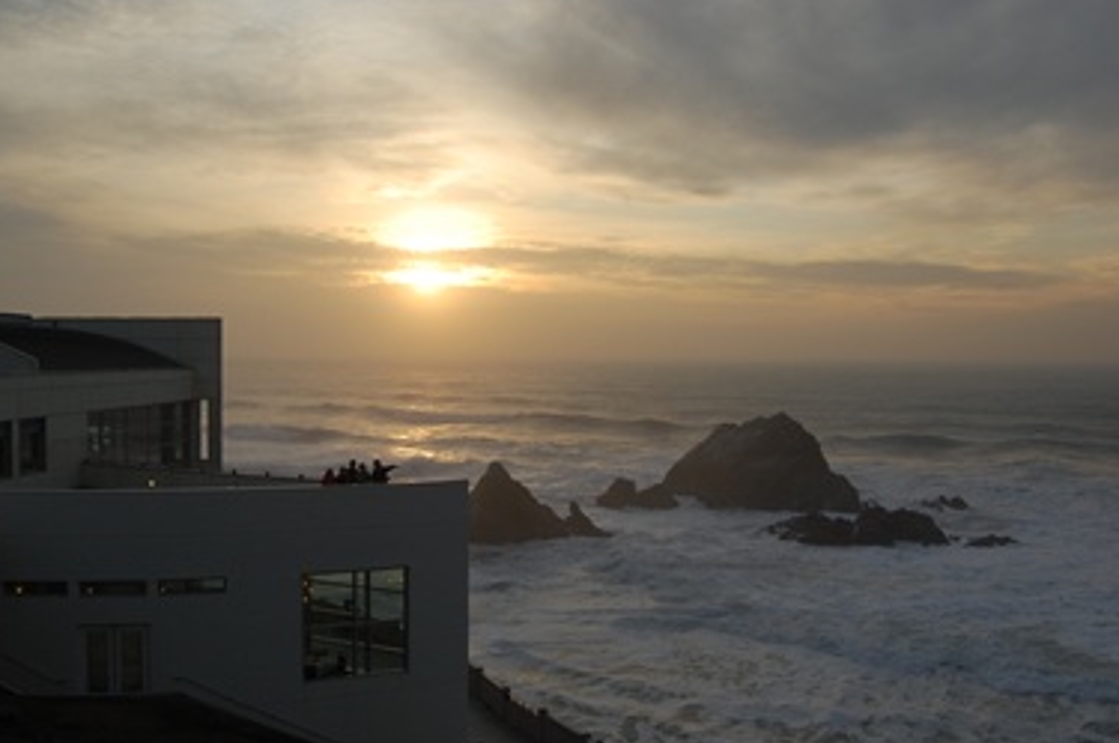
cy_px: 383
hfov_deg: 53.2
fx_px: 1118
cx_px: 561
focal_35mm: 36
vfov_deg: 36.8
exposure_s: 1/320
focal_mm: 20
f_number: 9
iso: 200
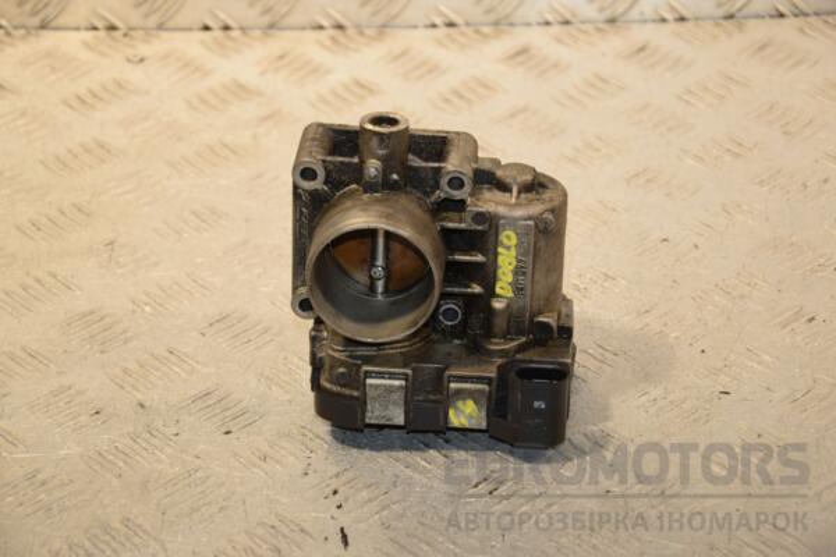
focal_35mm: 112
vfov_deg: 12.2
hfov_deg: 18.2
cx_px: 418
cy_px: 278
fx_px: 2612
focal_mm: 75
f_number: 6.3
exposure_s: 1/200
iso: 800
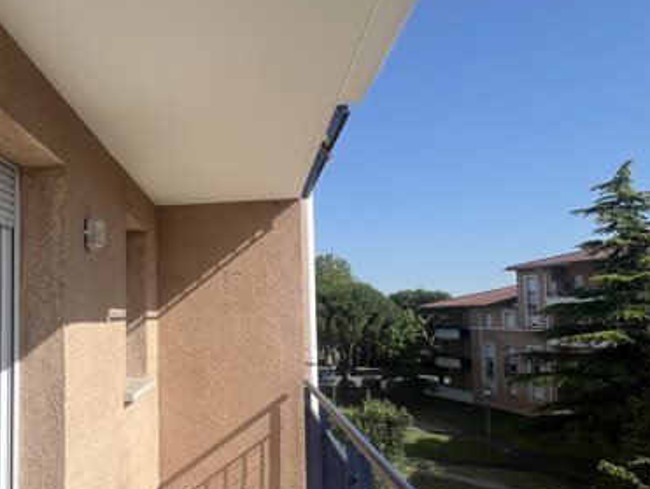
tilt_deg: +3.2
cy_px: 282
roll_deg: +0.2
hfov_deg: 56.9
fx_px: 526
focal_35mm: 28
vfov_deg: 49.6
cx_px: 98
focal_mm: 1.57
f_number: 1.8
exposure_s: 1/1672
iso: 32
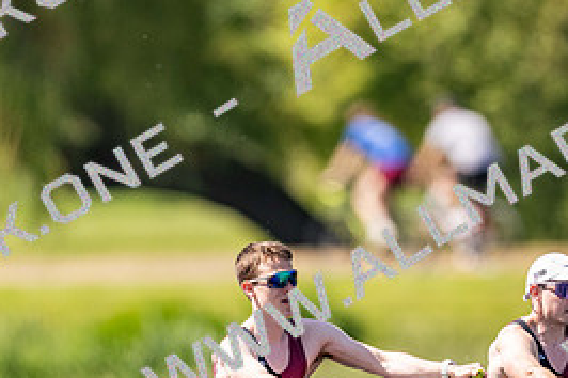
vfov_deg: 1.0
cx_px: 406
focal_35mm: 1310
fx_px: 20655
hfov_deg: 1.6
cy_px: 409
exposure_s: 1/2500
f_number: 4
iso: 360
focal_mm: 600
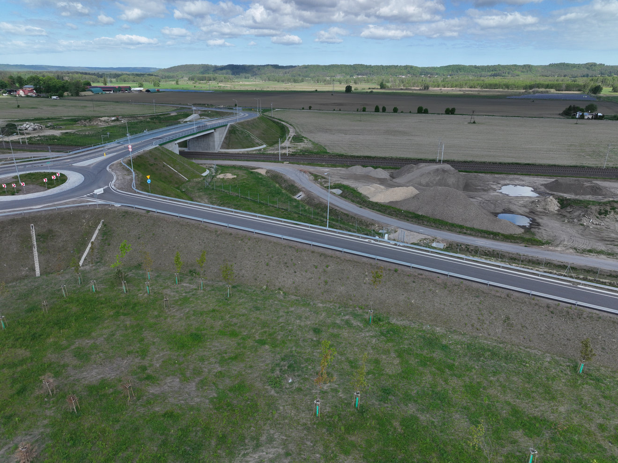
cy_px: 232
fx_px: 428
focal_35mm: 24
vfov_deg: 56.8
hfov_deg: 71.6
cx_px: 309
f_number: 2.8
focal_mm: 12.29
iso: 100
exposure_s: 1/1600
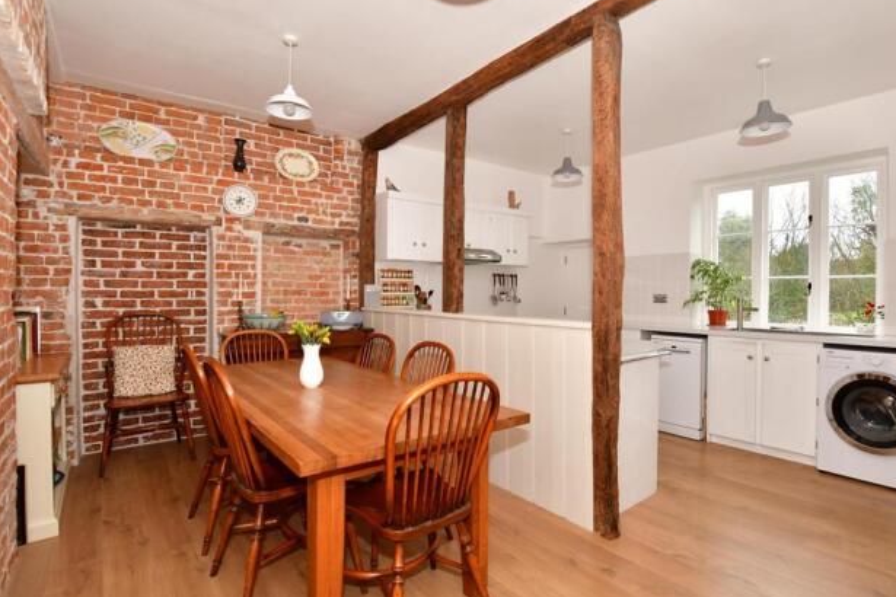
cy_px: 295
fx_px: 398
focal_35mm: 16
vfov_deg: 73.7
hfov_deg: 96.7
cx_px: 453
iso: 500
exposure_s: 1/40
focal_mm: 10
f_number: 8
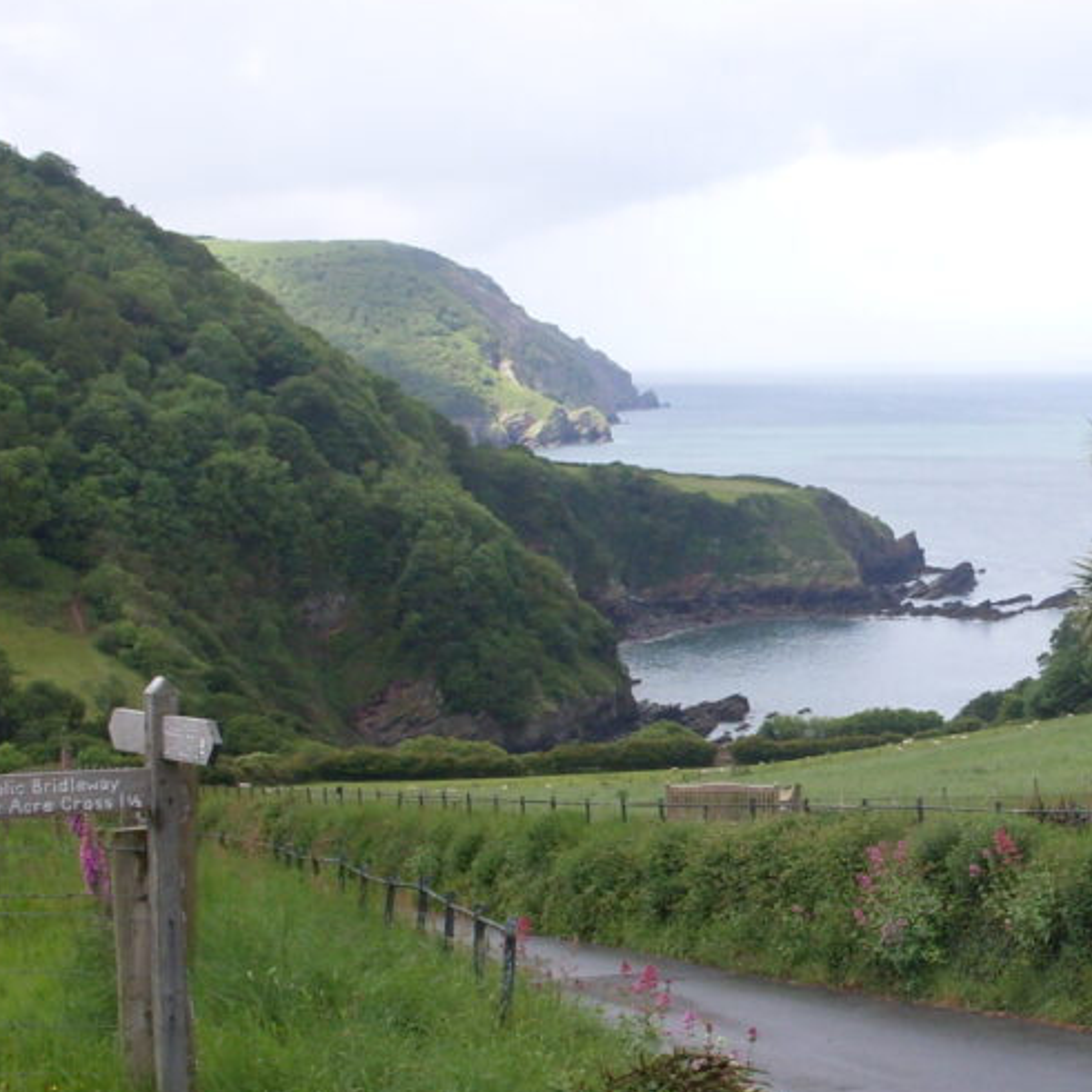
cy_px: 734
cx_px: 934
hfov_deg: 24.1
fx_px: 2498
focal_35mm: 70
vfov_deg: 24.5
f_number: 8.4
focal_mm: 6.3
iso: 80
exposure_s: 1/90
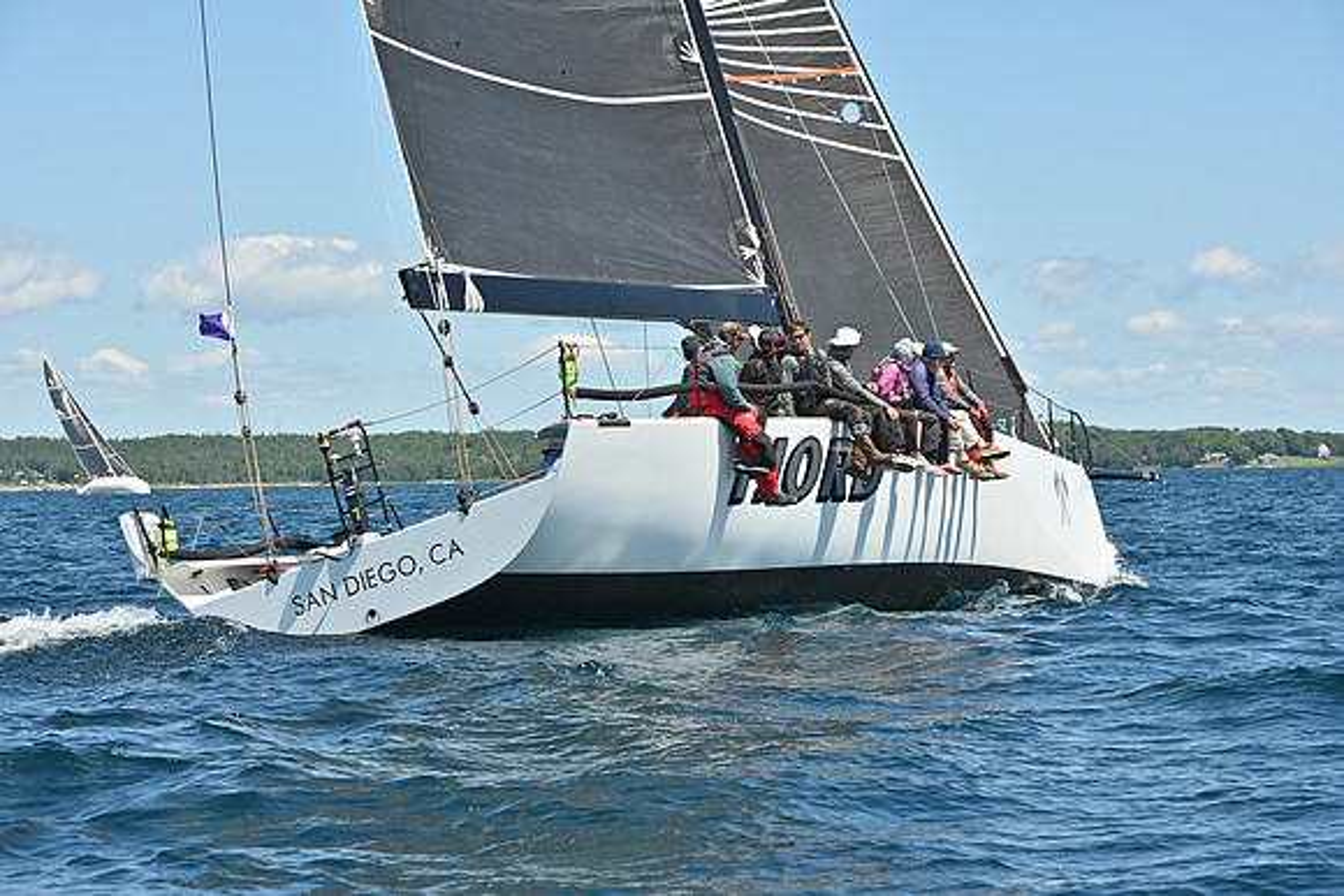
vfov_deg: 12.2
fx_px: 4182
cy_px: 448
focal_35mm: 112
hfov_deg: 18.3
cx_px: 672
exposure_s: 1/1000
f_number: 8
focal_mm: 112
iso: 320
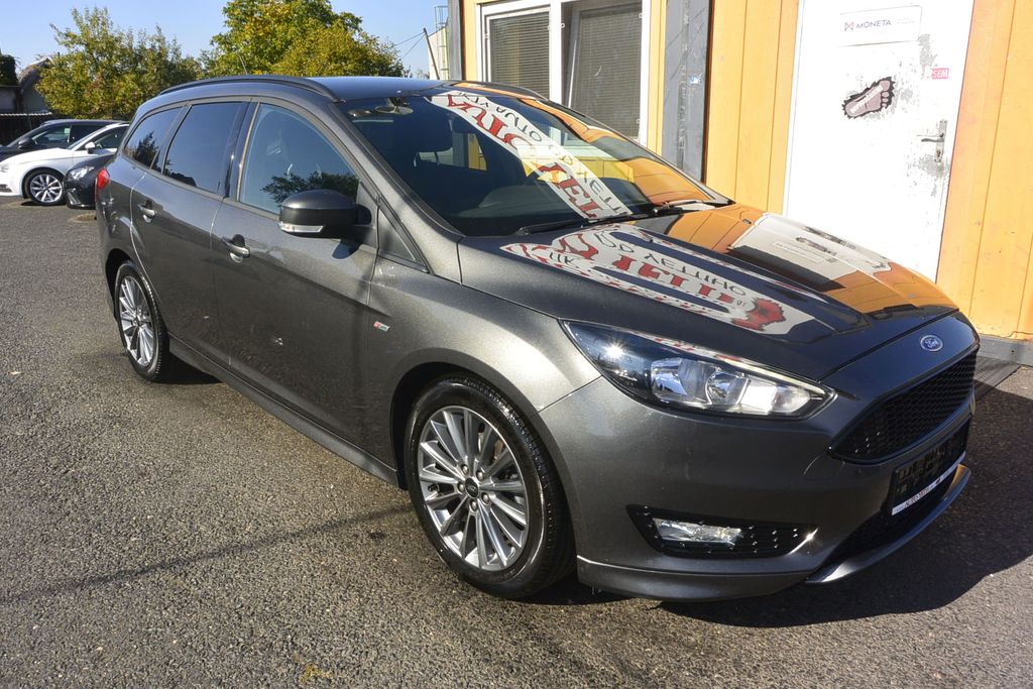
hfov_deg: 67.4
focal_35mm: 27
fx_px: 775
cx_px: 516
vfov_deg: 47.9
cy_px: 344
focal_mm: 10
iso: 160
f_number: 9
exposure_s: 1/250
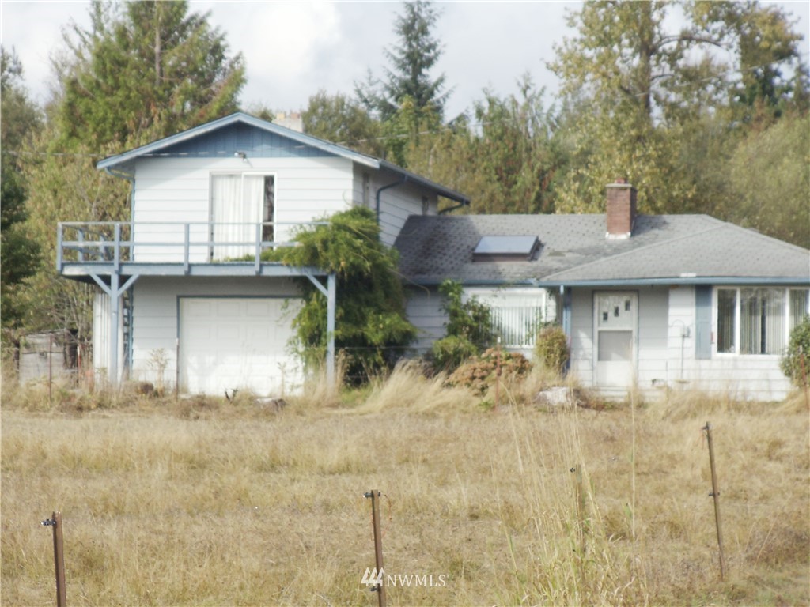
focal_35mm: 242
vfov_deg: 6.1
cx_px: 405
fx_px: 5663
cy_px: 304
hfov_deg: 8.2
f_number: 5.4
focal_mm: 32.86
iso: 100
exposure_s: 1/500
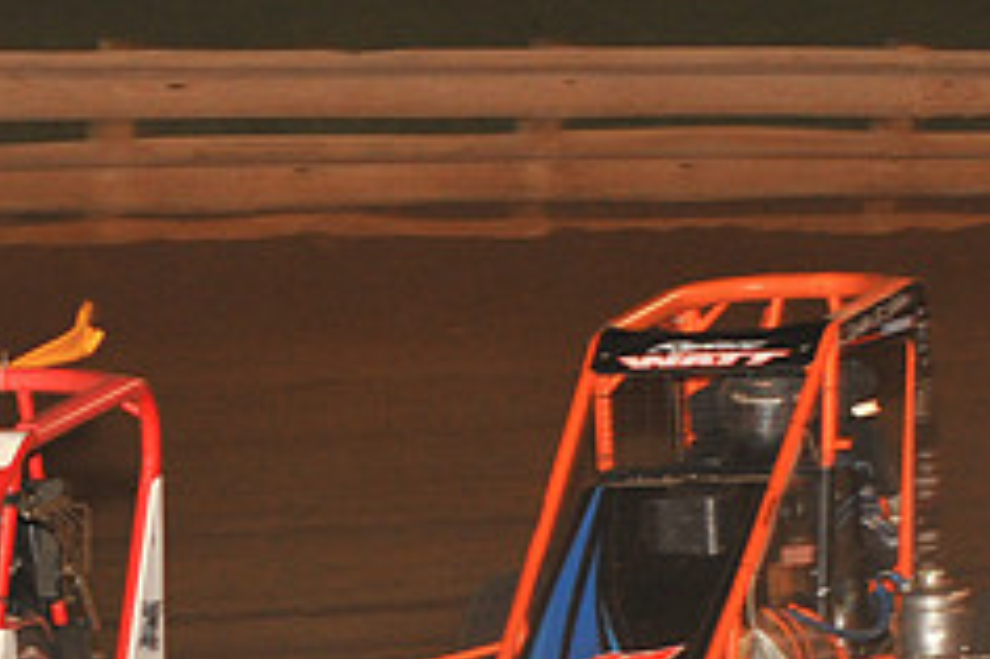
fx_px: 5414
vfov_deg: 6.9
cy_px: 669
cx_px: 101
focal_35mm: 197
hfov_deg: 10.4
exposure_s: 1/250
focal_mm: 80
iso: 1000
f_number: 6.3
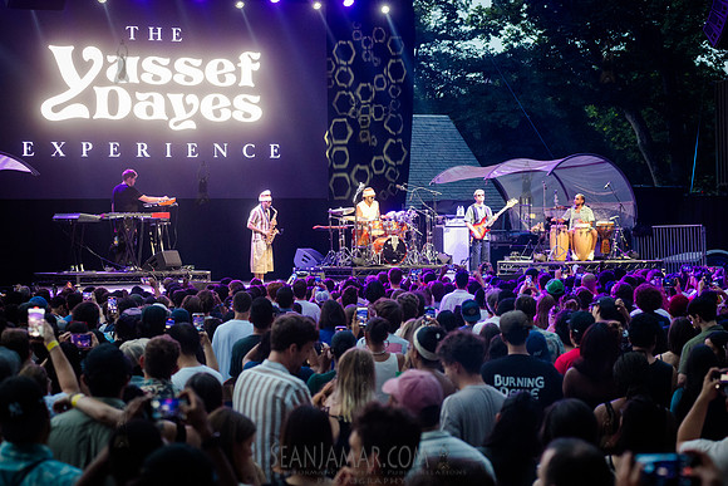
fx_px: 1739
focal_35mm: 86
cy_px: 243
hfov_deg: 23.6
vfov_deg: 15.9
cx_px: 364
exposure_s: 1/200
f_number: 4
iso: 4000
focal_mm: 86
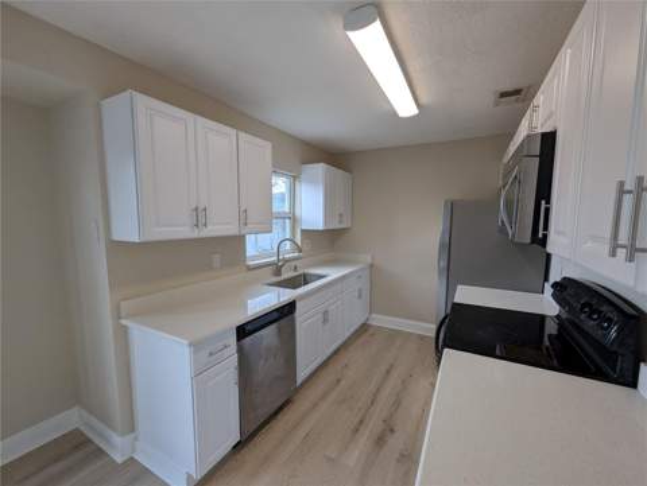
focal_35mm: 13
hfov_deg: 106.1
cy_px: 243
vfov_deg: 90.0
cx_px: 324
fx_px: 243
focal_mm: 1.95
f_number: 2.2
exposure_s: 1/120
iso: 41
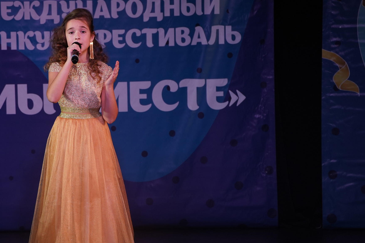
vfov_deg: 5.0
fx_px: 2808
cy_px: 145
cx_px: 99
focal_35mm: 277
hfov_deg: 7.4
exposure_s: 1/250
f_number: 5.6
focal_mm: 189
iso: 1600
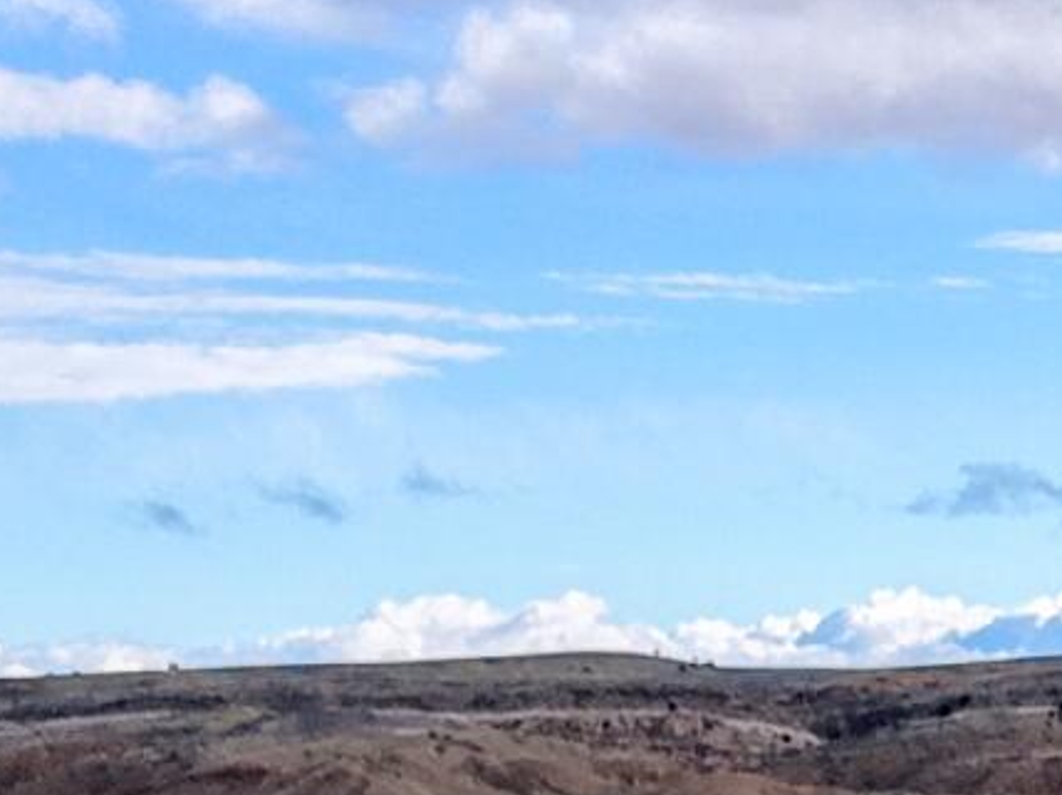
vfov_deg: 8.4
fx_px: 5150
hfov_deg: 11.7
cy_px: 1627
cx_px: 1005
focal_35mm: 168
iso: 190
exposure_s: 1/80
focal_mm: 8.67
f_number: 1.8
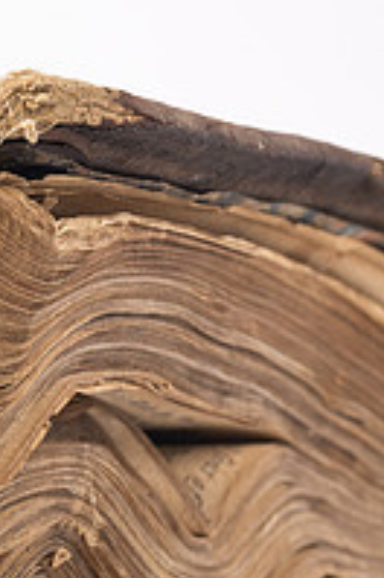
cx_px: -49
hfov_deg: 9.9
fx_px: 2183
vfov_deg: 15.0
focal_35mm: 136
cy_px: 456
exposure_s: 1/125
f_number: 20
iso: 400
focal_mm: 60
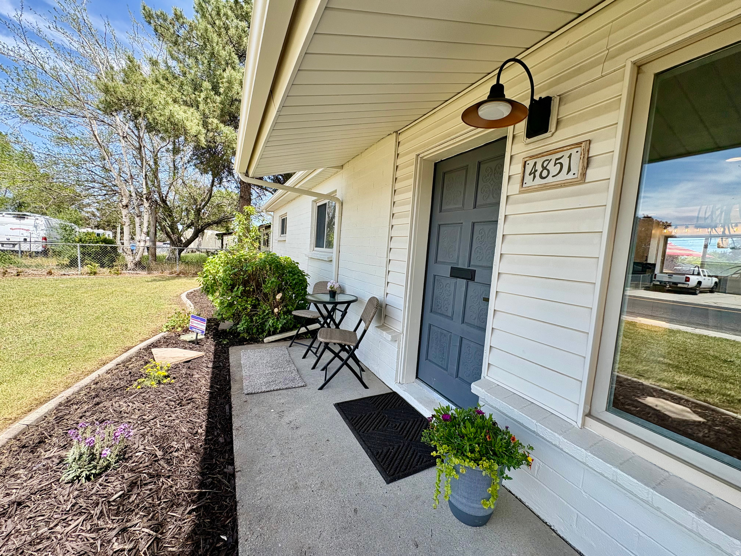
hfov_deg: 102.1
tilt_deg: -5.0
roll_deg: -4.0
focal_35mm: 14
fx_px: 300
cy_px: 278
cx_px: 370
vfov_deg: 85.7
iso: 40
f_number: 2.2
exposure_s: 1/565
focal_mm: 2.22
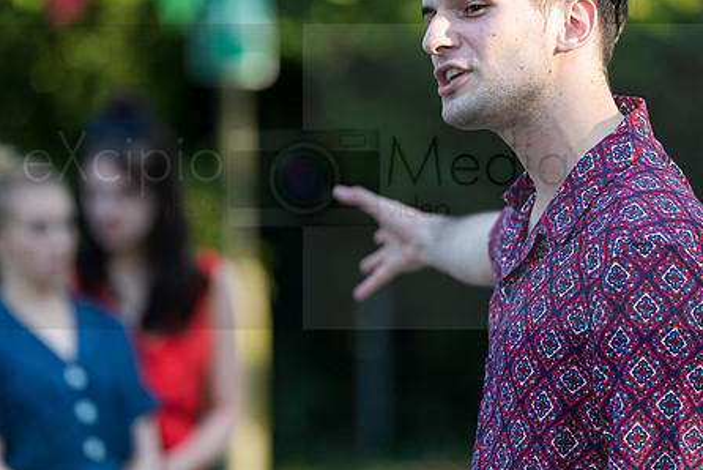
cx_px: 278
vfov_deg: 6.4
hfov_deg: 9.5
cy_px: 198
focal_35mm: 216
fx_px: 4221
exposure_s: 1/160
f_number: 2.8
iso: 125
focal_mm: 155
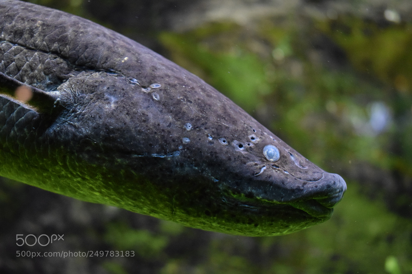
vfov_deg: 25.0
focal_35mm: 54
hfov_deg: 36.9
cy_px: 137
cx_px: 206
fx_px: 618
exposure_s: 1/125
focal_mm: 36
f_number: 4.8
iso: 3200
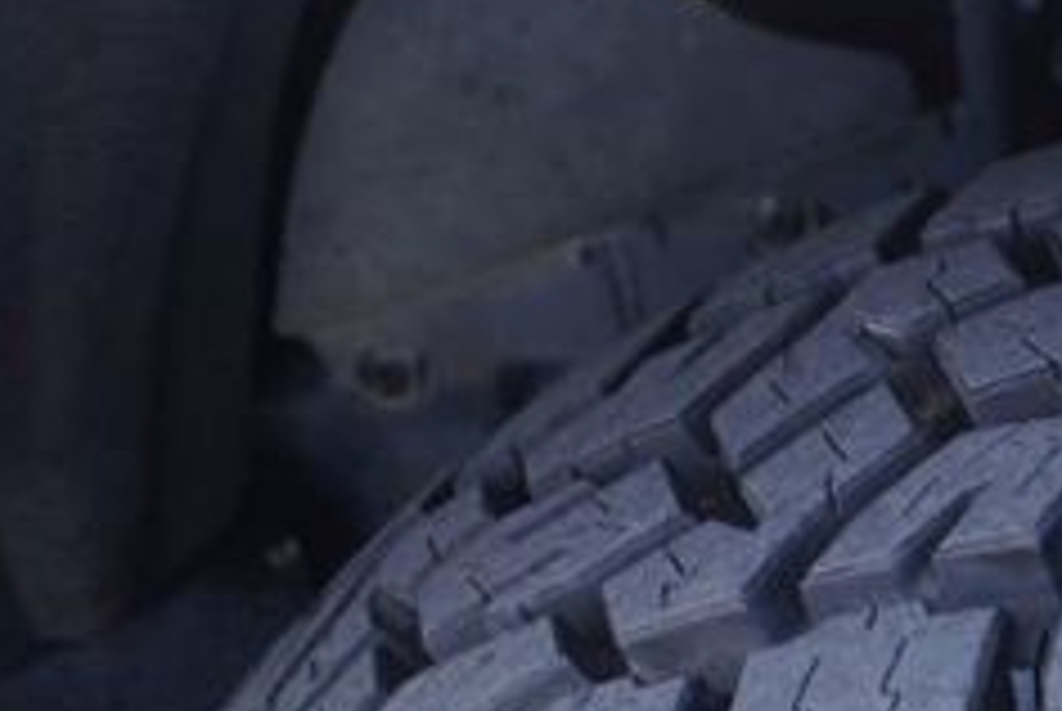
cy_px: 1341
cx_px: 1467
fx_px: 3072
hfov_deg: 18.0
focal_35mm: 104
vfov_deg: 12.0
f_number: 4
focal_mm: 16
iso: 125
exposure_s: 1/60
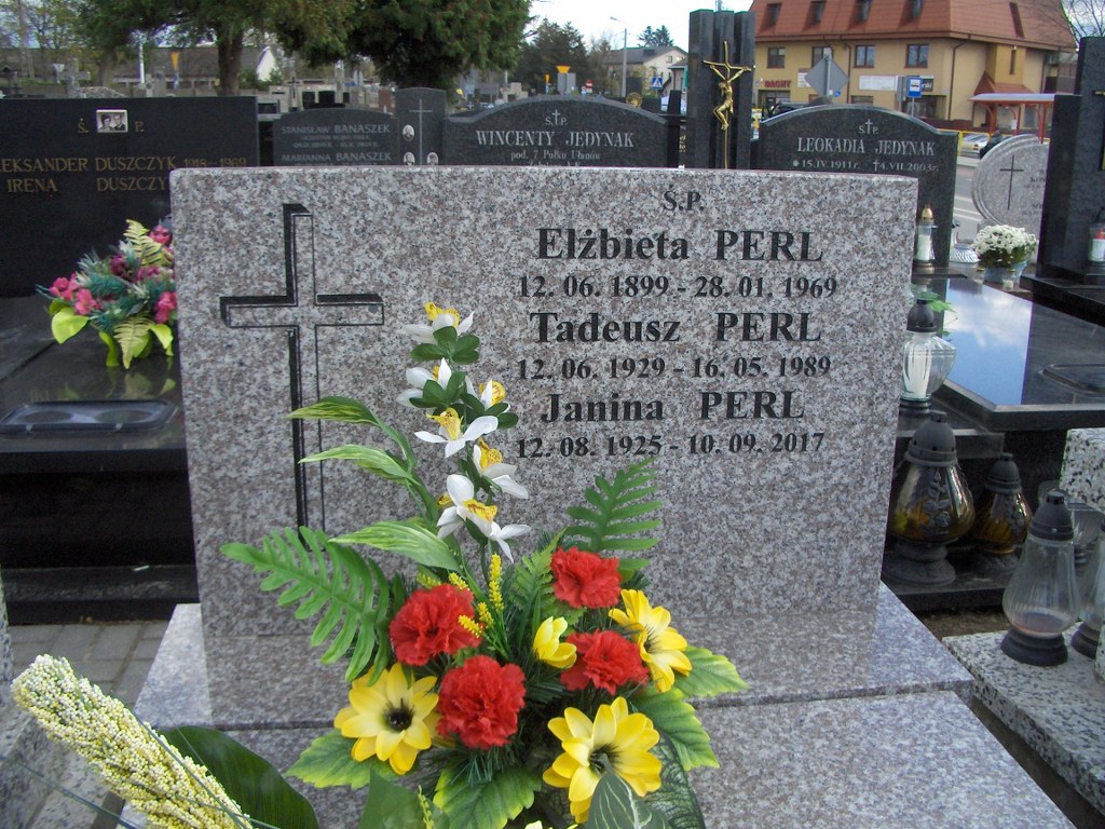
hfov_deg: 52.6
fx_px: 1117
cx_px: 552
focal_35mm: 35
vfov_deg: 40.7
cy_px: 414
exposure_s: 1/271
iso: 100
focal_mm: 5.8
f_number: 4.3
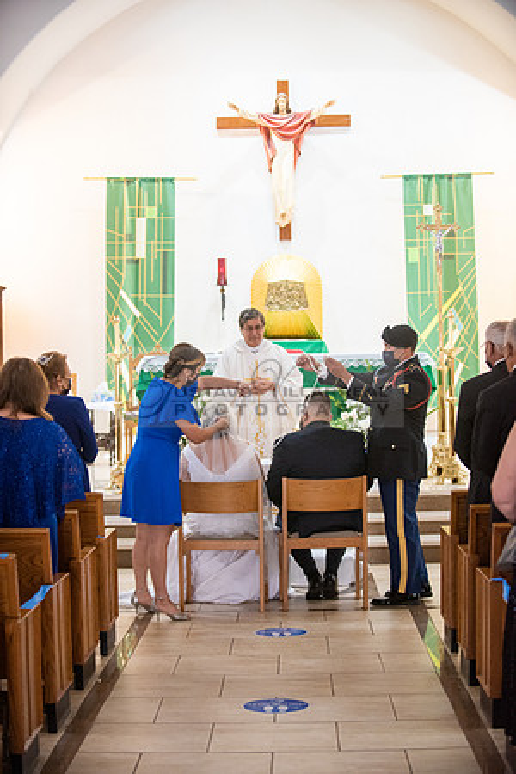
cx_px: 258
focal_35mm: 70
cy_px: 387
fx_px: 1505
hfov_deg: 19.5
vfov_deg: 28.8
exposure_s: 1/160
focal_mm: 70
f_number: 2.8
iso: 2000
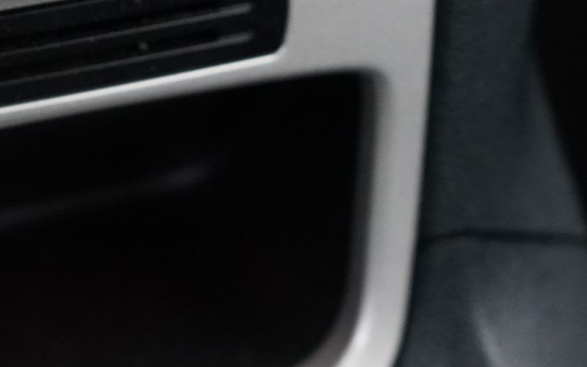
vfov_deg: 13.9
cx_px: -42
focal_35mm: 91
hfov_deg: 21.7
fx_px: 1456
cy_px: -78
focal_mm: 28
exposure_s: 1/60
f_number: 3.5
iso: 5000
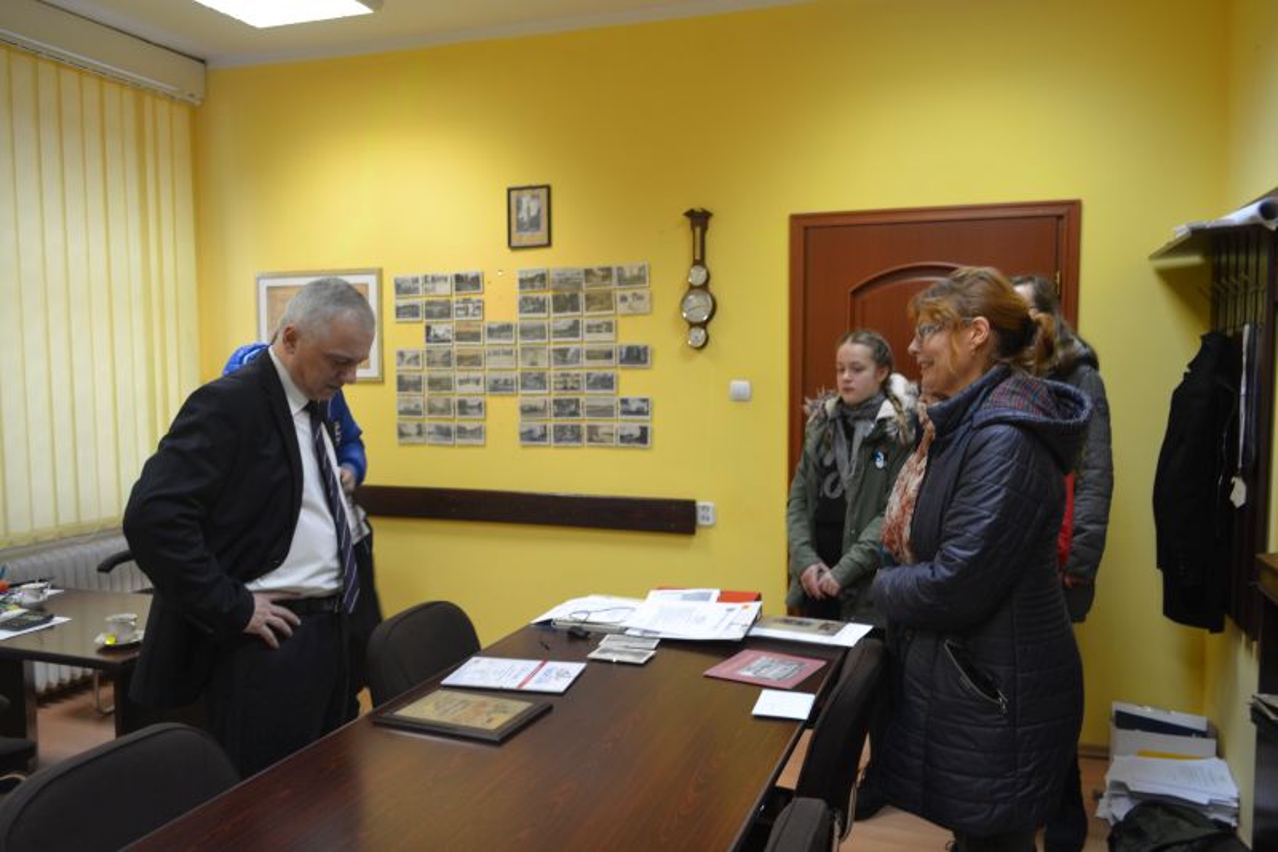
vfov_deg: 47.9
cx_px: 639
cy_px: 426
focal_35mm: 27
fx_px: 958
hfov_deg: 67.4
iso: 400
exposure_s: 1/25
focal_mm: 18
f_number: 3.5
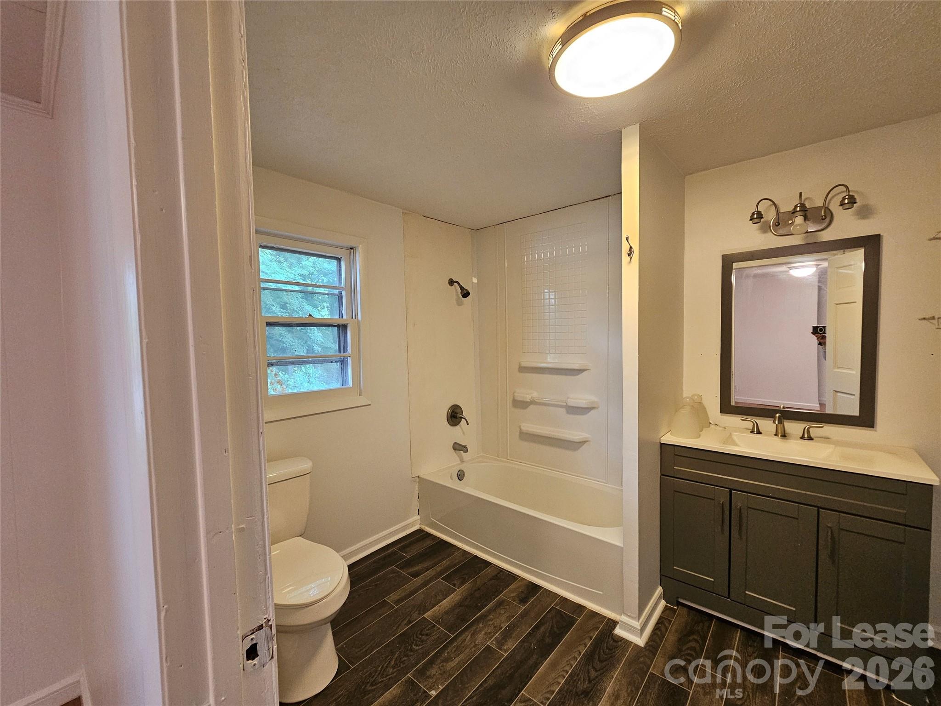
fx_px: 353
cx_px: 470
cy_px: 353
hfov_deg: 106.2
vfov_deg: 89.9
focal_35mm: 13
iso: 400
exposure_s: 1/60
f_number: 2.2
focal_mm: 2.2
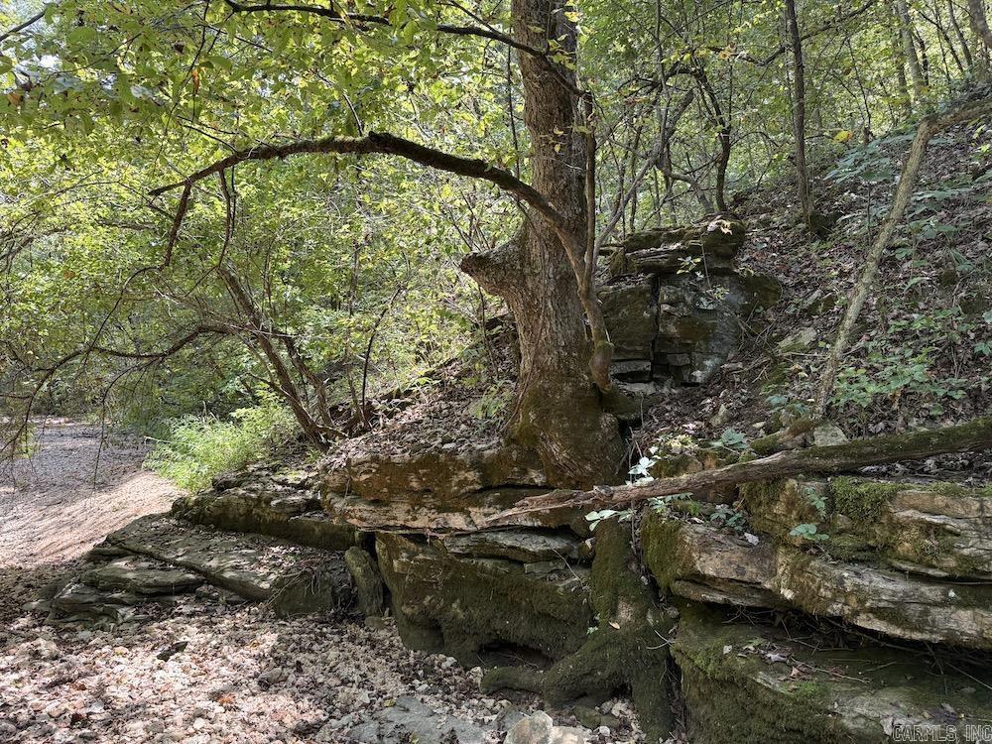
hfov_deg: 71.6
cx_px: 496
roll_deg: +2.0
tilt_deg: -0.2
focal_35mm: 24
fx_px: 688
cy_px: 372
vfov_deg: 56.8
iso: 125
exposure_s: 1/238
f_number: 1.78
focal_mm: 6.76
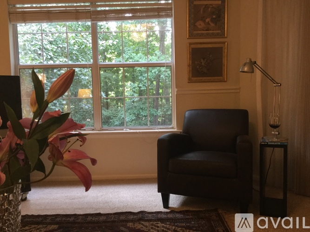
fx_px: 278
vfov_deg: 45.4
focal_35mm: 31
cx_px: 155
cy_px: 116
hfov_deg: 58.4
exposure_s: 1/30
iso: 80
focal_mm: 3.3
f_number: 2.4
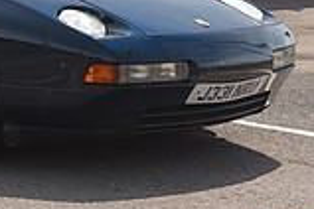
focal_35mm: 175
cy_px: -145
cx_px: -166
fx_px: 1526
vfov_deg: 7.6
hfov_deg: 11.3
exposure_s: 1/1000
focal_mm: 48
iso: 800
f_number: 5.6
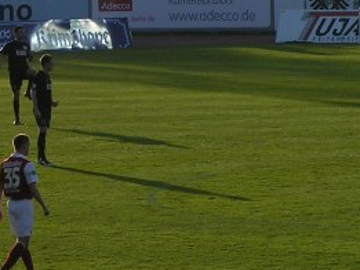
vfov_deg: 3.4
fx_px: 4557
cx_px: -43
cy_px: -134
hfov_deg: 4.5
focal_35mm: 438
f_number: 6.3
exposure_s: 1/320
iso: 50
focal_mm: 21.9
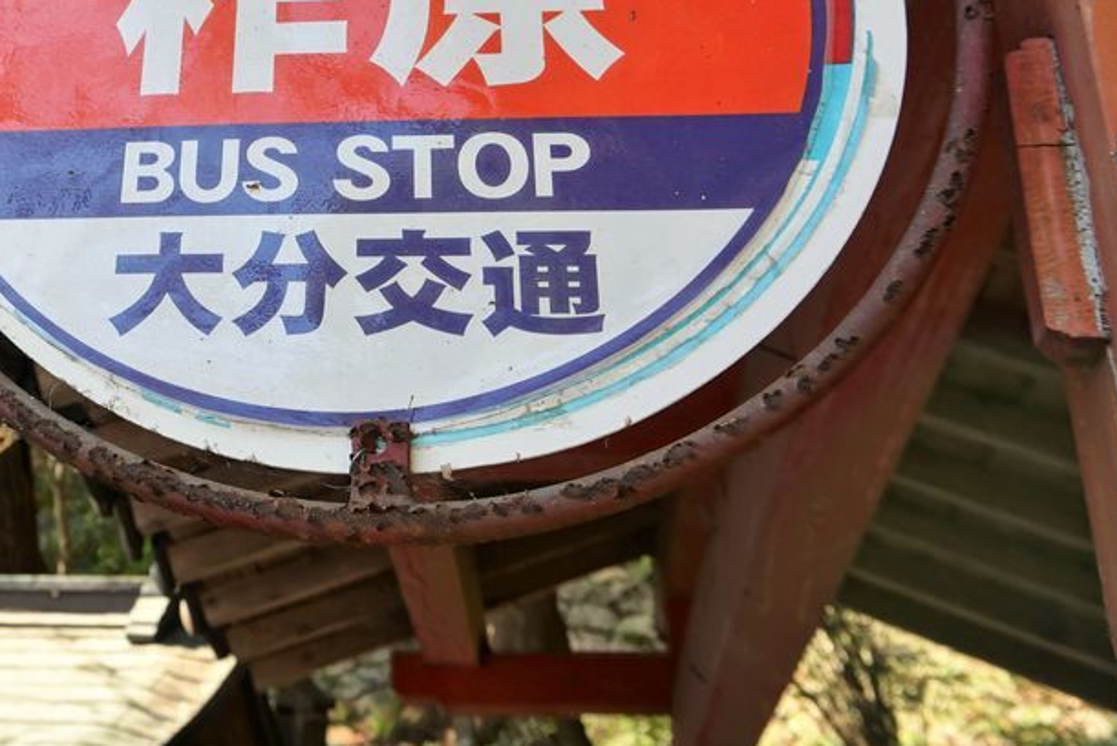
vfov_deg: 24.5
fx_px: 1645
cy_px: 24
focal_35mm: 53
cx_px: 159
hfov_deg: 35.7
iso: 100
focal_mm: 18
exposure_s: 1/80
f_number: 6.3
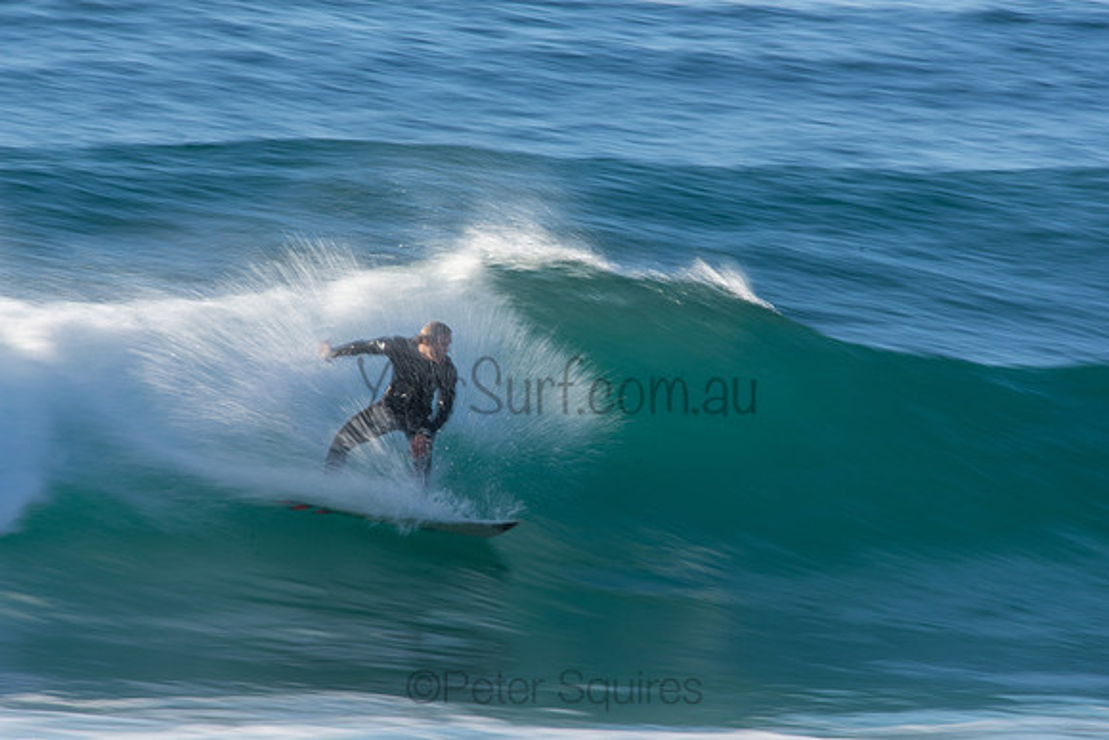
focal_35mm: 750
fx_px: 23108
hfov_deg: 2.7
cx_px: 554
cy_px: 370
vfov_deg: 1.8
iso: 100
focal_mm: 500
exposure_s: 1/25
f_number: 20
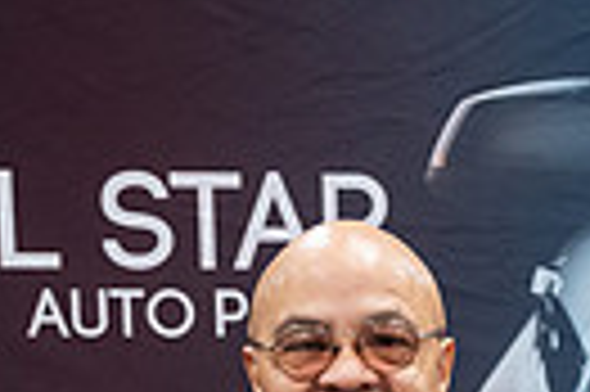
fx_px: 2226
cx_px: 537
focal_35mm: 136
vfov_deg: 9.4
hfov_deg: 14.9
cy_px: 790
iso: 3200
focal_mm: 29.5
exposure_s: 1/200
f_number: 3.2
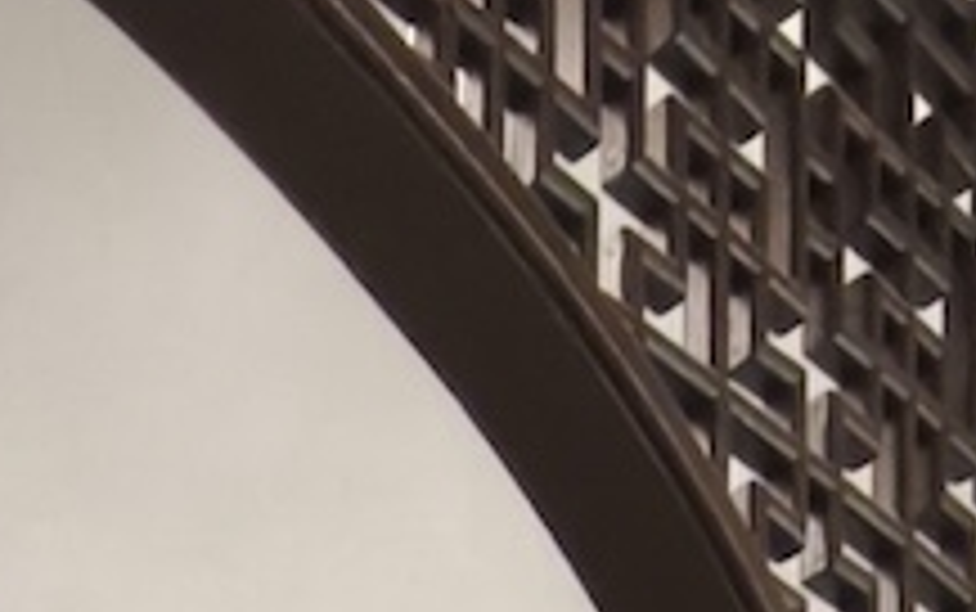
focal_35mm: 110
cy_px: 2736
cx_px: -344
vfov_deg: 7.1
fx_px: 2928
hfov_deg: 17.6
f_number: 2.2
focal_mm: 1.91
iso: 500
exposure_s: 1/30
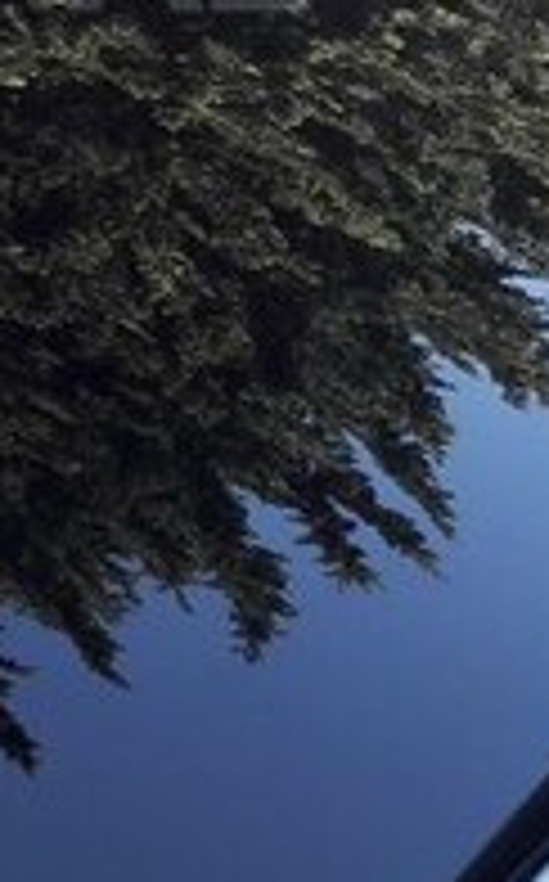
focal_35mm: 100
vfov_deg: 20.0
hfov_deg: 12.7
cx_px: -148
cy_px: -56
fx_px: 2401
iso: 40
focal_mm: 3.7
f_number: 1.9
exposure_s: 1/202
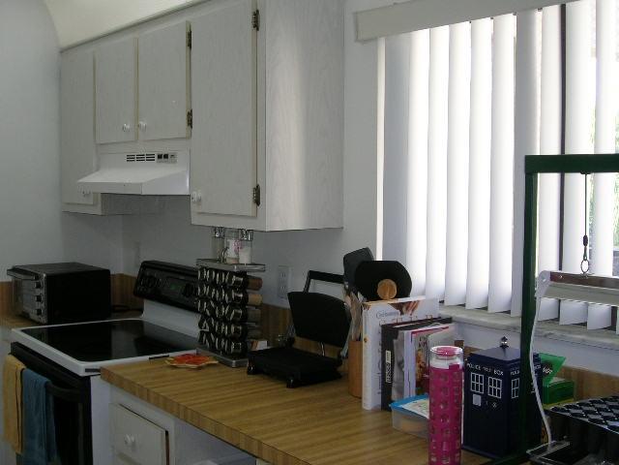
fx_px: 751
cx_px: 310
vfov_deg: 34.3
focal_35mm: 42
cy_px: 232
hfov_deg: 44.8
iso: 50
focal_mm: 7
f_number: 3.1
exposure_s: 1/30.8
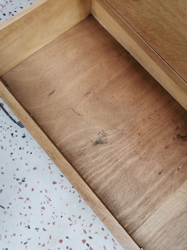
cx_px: 94
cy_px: 125
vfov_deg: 65.3
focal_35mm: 27
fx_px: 194
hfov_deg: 51.4
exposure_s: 1/100
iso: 160
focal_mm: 5.58
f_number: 1.8
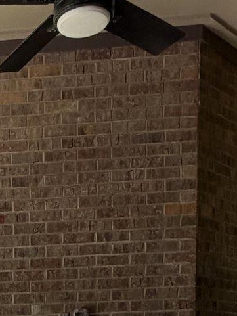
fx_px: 611
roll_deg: +1.0
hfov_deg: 20.2
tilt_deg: -5.5
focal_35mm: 67
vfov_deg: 24.5
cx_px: -67
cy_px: 432
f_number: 2.2
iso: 100
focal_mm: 2.22
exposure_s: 1/121
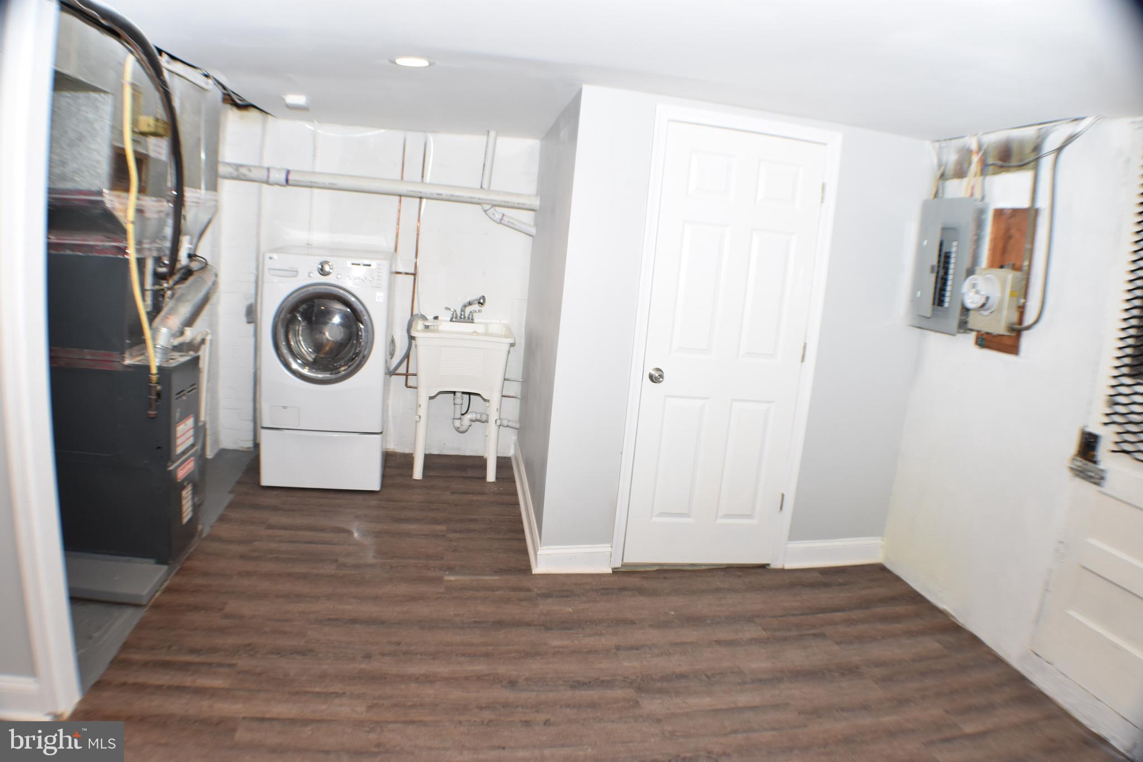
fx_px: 952
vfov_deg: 43.6
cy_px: 381
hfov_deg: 61.9
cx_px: 572
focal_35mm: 30
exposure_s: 1/60
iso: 640
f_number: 6.3
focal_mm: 20
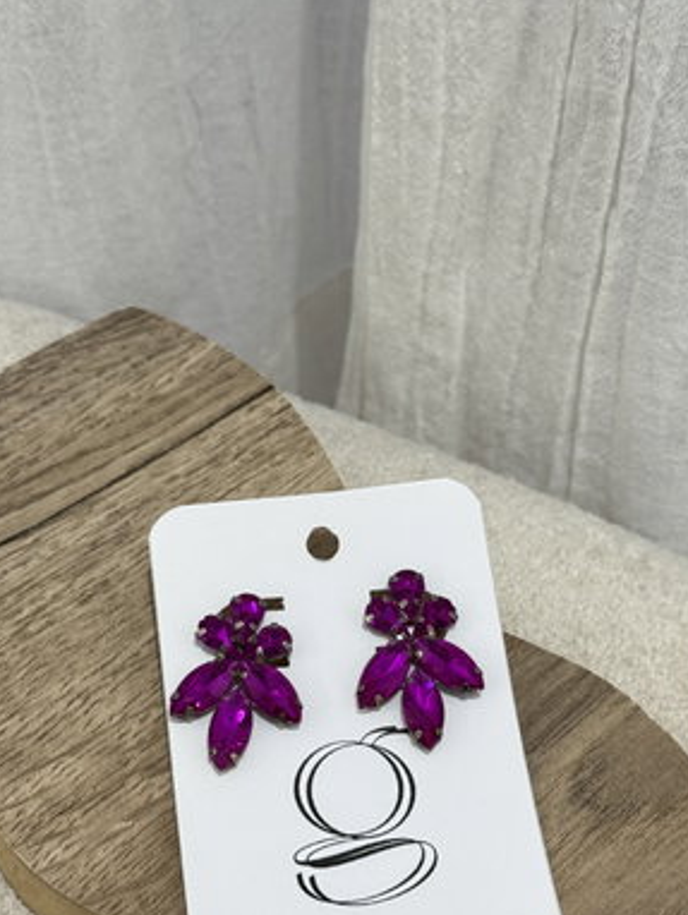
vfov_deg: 28.9
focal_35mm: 67
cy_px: 531
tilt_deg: -51.0
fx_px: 1774
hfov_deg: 21.9
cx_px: 391
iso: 100
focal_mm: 6.76
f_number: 1.78
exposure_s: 1/50
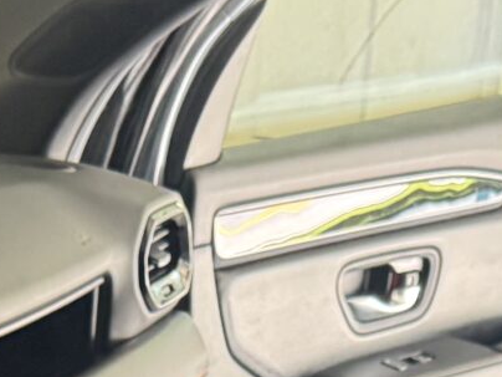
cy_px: 970
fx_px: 2204
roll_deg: -1.6
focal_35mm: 152
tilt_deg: -27.4
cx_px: 1
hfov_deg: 12.8
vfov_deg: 8.7
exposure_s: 1/60
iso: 500
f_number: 1.78
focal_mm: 6.76
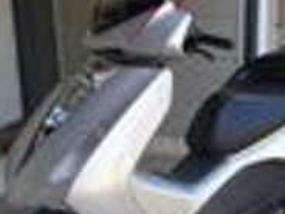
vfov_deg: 20.1
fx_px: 601
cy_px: 154
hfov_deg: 26.7
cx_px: 161
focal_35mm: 73
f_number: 3.3
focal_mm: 4.7
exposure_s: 1/100
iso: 100
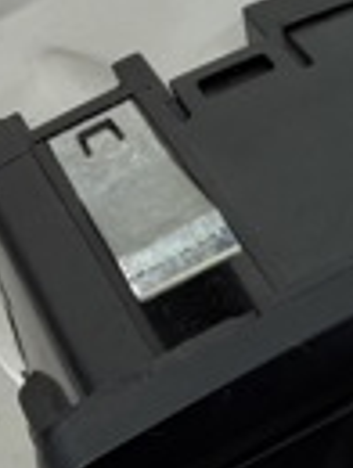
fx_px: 1599
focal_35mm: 118
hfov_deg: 12.0
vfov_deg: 16.6
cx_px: 551
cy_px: 337
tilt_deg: -45.3
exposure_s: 1/100
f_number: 2.2
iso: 25
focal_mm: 2.22
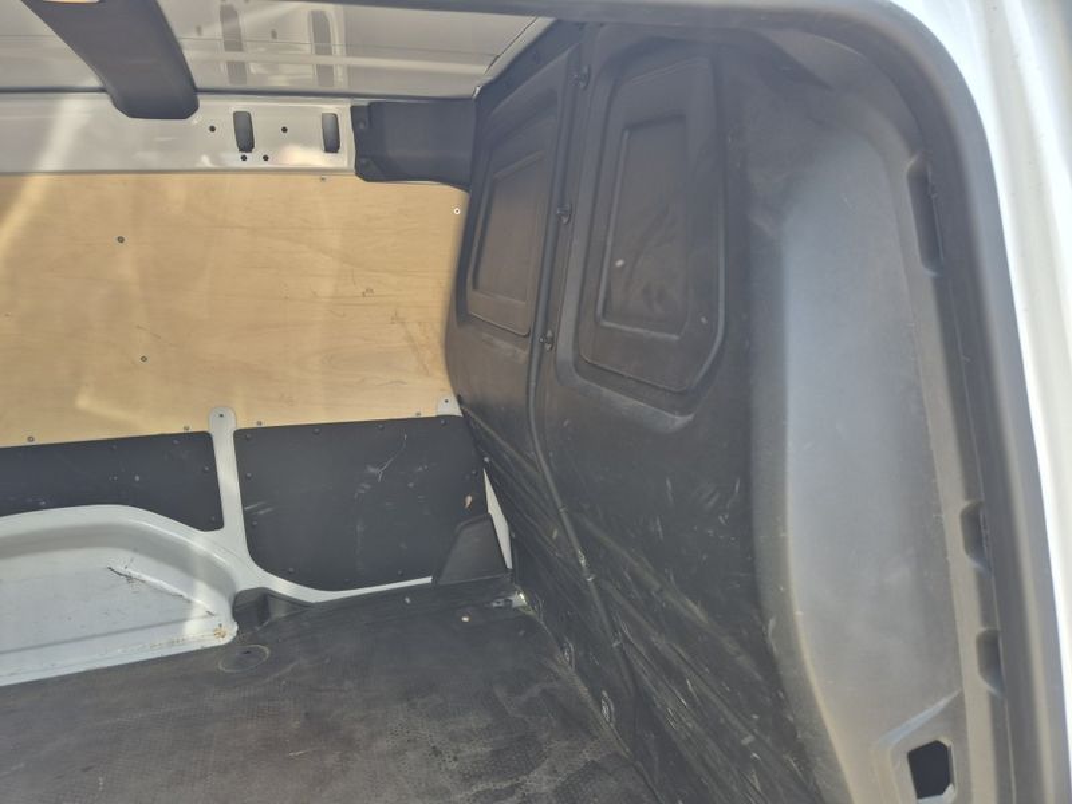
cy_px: 402
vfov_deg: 58.9
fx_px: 712
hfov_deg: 73.9
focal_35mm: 23
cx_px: 536
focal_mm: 5.4
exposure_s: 1/117
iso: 25
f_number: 1.8
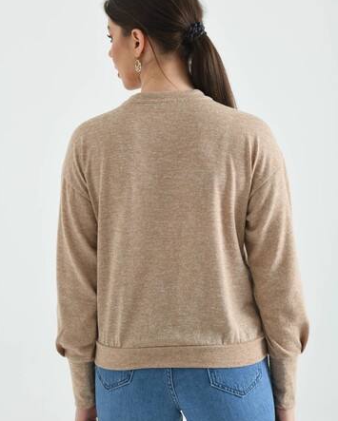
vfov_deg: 29.6
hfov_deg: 23.9
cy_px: 218
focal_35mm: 64
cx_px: 168
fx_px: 799
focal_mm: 56
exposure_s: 1/125
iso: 100
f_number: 6.3
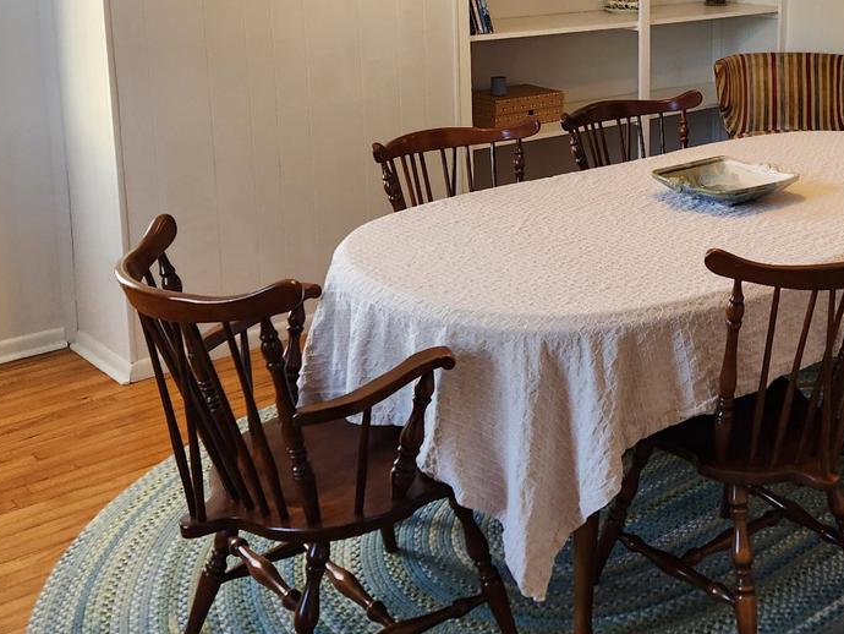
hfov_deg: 38.1
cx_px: 686
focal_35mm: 48
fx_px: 1171
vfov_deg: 29.6
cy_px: 131
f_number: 1.8
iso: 200
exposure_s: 1/120
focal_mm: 5.4
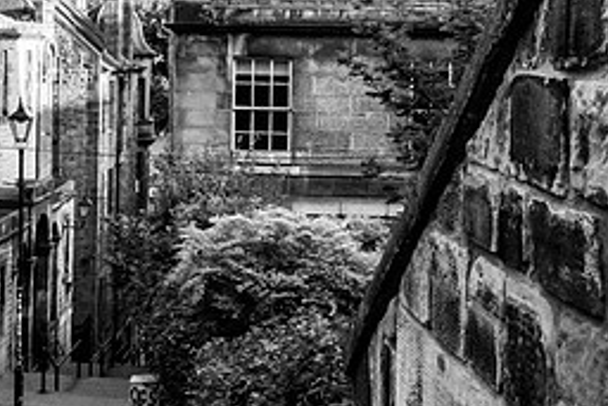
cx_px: -10
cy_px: 71
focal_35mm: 79
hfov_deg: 24.4
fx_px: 1335
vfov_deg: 17.1
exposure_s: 1/60
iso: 1250
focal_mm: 31
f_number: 22
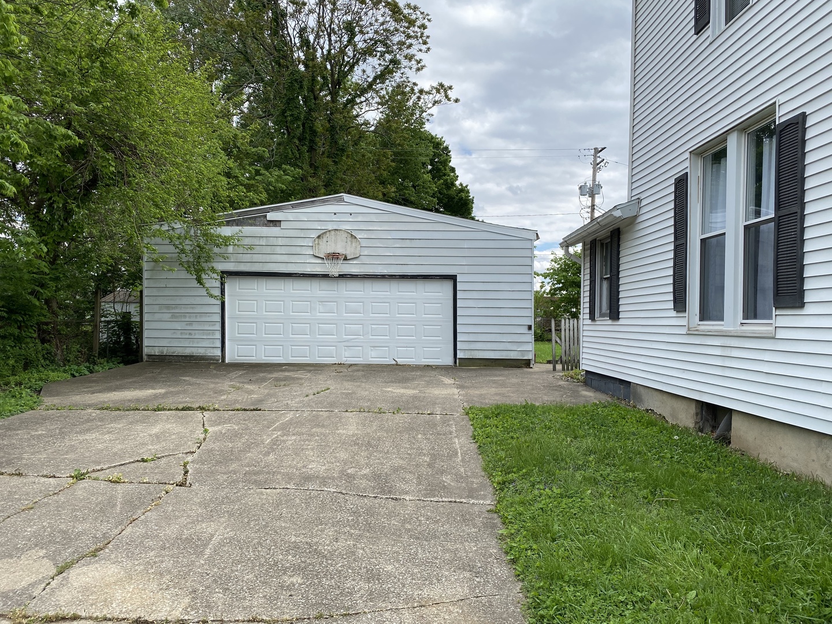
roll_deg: -0.9
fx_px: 625
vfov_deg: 53.1
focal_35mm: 26
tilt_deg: +0.6
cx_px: 416
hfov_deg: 67.3
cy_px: 312
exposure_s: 1/1504
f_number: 1.8
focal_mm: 4.25
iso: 32
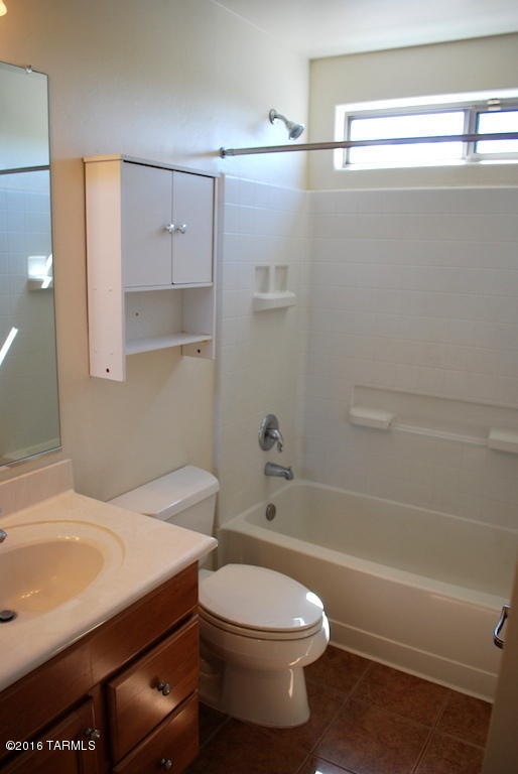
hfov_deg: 48.0
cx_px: 259
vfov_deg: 67.3
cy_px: 387
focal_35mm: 27
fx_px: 581
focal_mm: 18
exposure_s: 1/60
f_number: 4
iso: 200
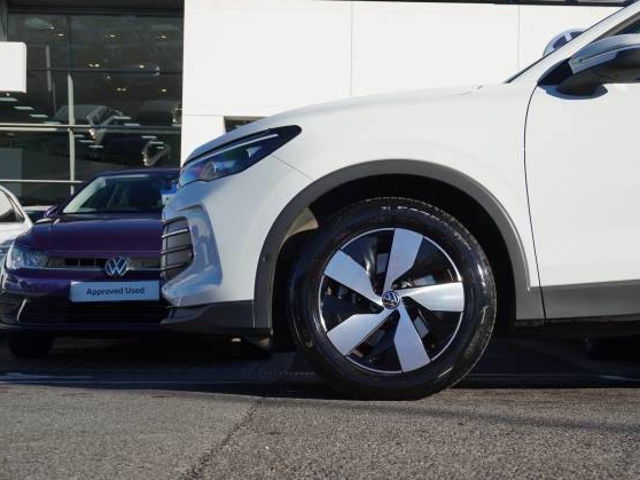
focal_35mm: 55
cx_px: 360
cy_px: 239
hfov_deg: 35.1
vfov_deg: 26.8
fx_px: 1009
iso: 100
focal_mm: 33
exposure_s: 1/250
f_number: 6.3
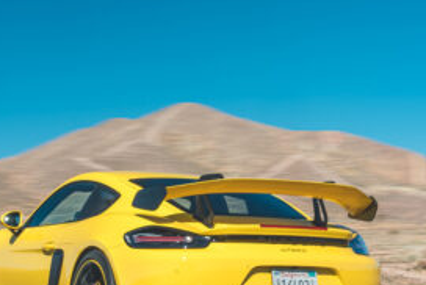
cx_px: 139
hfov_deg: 23.2
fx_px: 1031
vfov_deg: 15.7
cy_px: 204
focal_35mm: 87
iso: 50
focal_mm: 37
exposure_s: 1/13
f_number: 22
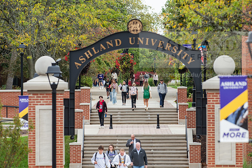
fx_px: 2100
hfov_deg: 6.9
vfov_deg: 4.6
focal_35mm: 300
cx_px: 126
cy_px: 84
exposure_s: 1/500
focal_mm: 300
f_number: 6.3
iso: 400
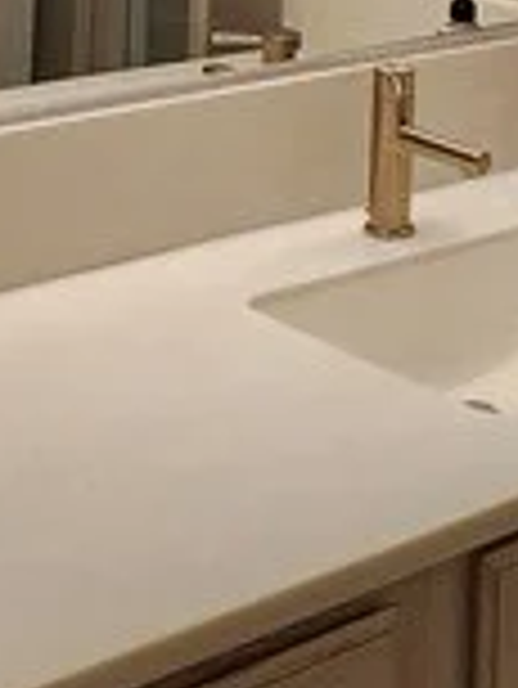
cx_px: 383
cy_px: -418
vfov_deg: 19.0
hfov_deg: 16.9
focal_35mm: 87
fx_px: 1733
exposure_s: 1/60
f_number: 2.2
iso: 125
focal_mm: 2.2
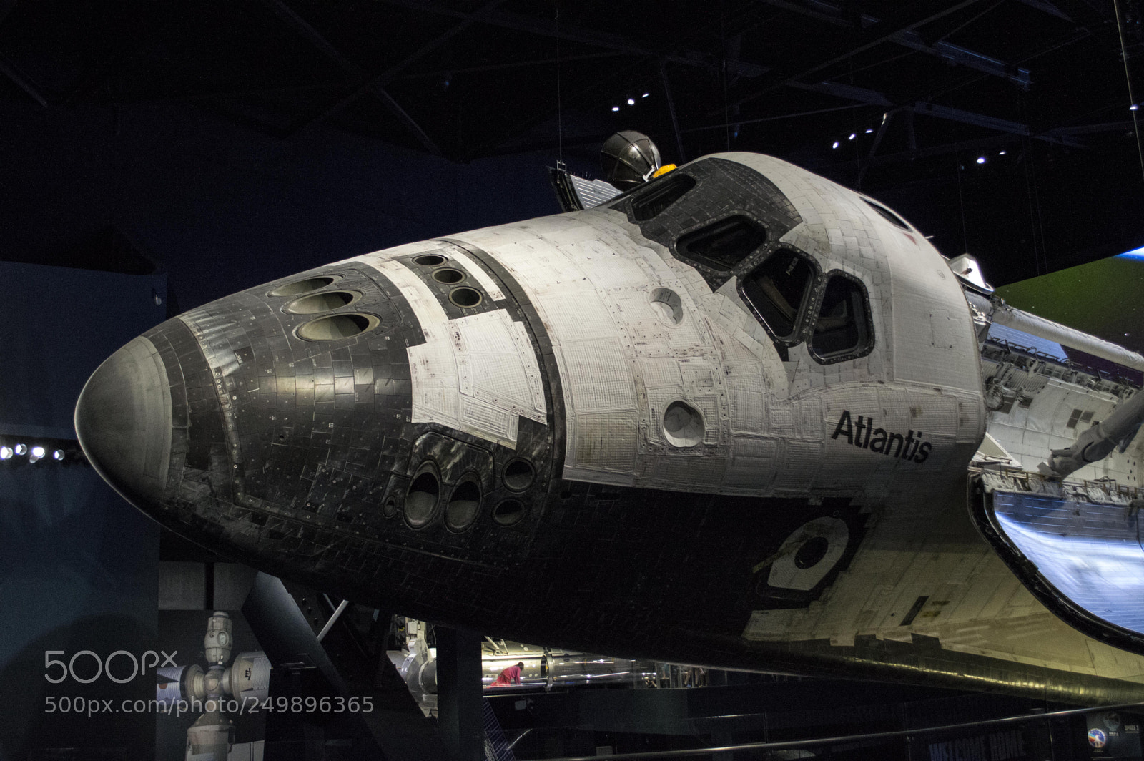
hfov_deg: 53.2
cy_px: 380
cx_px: 572
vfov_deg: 36.8
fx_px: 1143
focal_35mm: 36
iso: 3200
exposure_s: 1/100
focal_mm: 24
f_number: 4
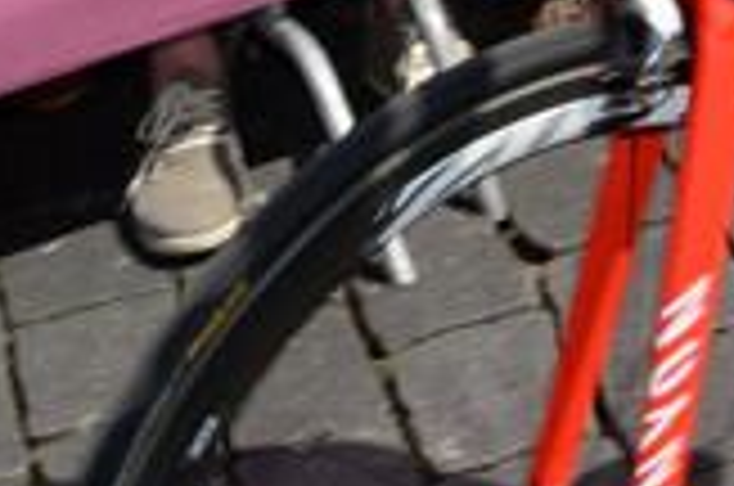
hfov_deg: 13.5
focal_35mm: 151
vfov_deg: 8.1
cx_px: 698
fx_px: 3073
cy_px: -803
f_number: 14
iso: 200
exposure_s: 1/200
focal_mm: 24
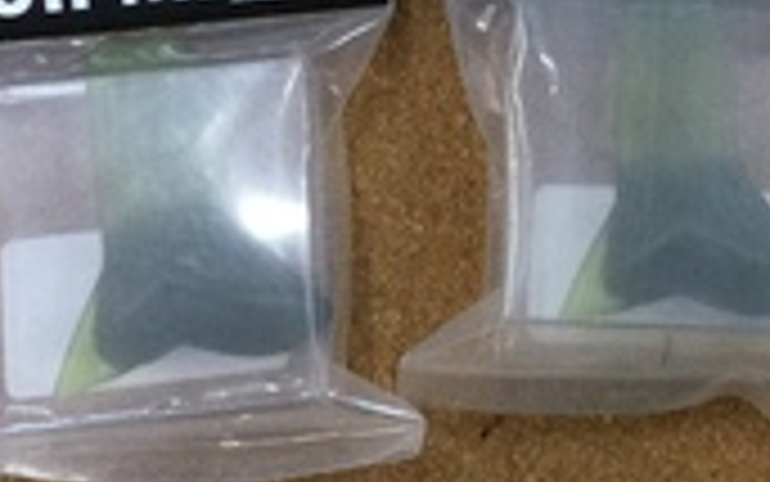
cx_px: 675
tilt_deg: -80.4
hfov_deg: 17.9
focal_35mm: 115
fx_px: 2414
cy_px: -221
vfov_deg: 11.0
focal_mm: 3.3
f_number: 2.4
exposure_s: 1/30
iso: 25
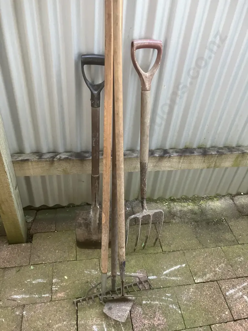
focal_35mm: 28
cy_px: 166
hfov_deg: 49.7
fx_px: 267
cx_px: 124
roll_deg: -6.4
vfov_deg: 63.4
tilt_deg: -37.9
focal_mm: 3.99
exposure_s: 1/60
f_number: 1.8
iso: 320
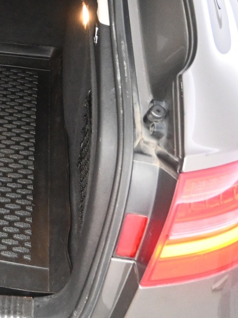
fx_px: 780
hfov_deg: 15.2
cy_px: 58
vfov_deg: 22.7
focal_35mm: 85
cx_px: -179
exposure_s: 1/30
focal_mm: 20
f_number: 3.8
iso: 3200
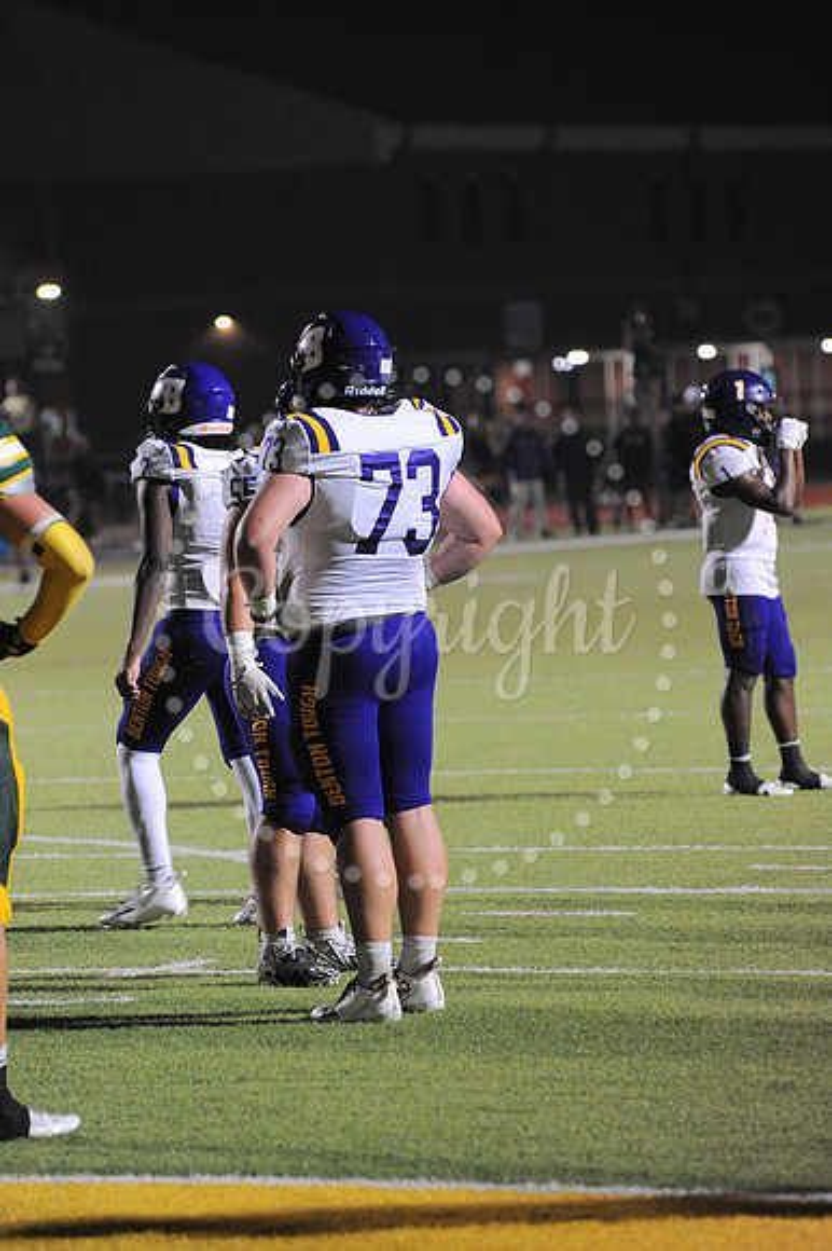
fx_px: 6941
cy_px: 626
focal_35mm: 200
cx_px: 416
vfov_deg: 10.3
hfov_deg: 6.9
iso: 4000
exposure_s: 1/200
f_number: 5.6
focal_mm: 200
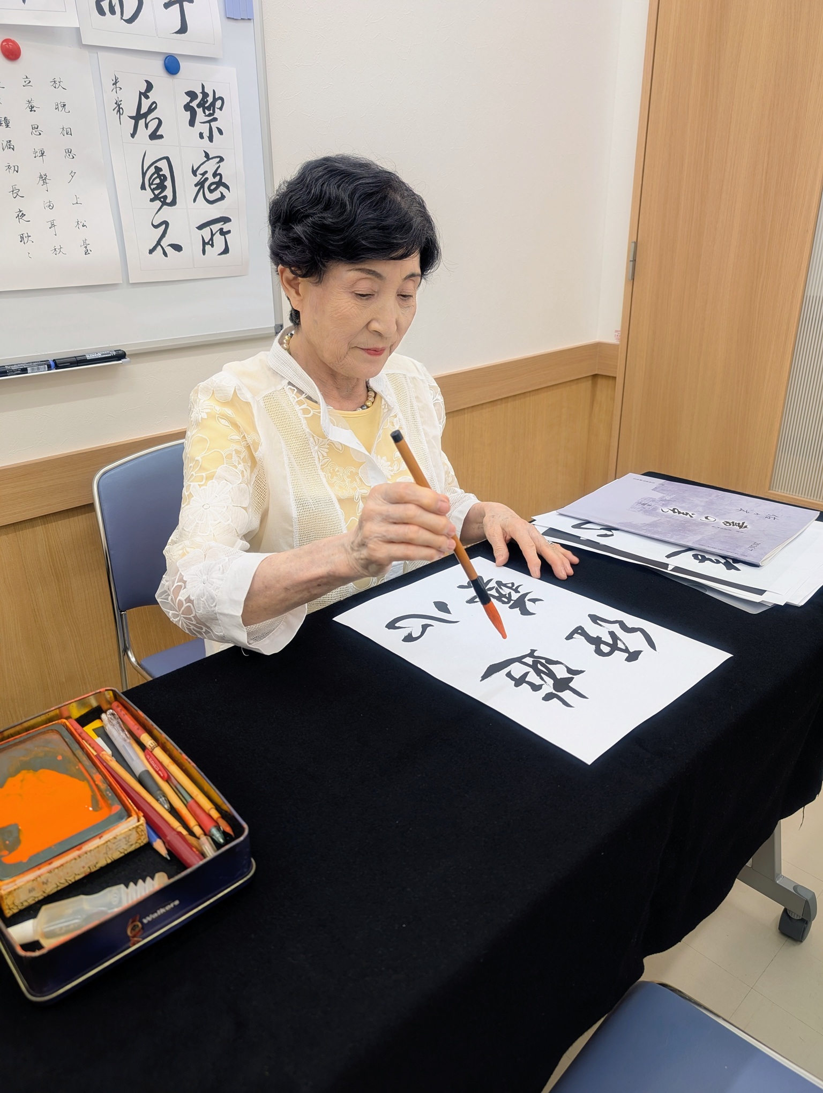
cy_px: 546
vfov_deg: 71.5
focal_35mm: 24
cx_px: 412
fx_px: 759
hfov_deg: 56.9
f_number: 1.68
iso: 23
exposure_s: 1/31.4
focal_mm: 6.9
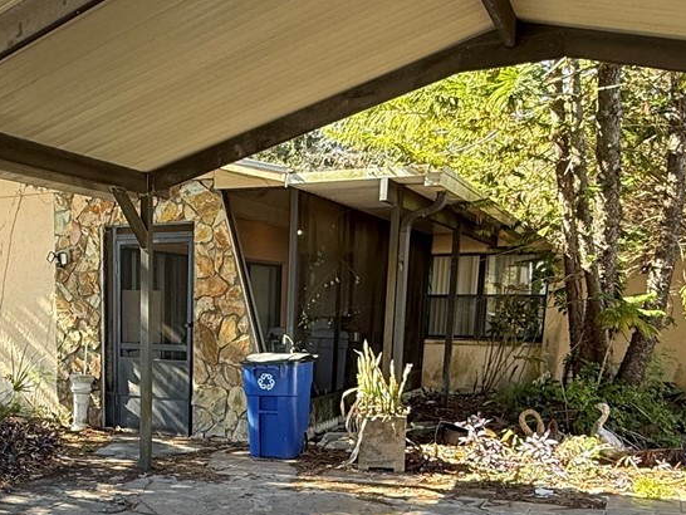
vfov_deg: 33.2
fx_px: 813
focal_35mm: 41
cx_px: 157
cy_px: 472
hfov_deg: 44.0
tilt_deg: -11.7
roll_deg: -0.6
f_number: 2.2
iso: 50
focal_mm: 2.22
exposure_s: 1/99
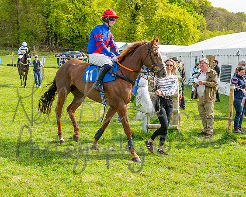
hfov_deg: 35.2
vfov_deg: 28.5
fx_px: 387
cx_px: 103
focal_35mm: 53
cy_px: 99
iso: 800
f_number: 5
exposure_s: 1/2500
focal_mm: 28.5
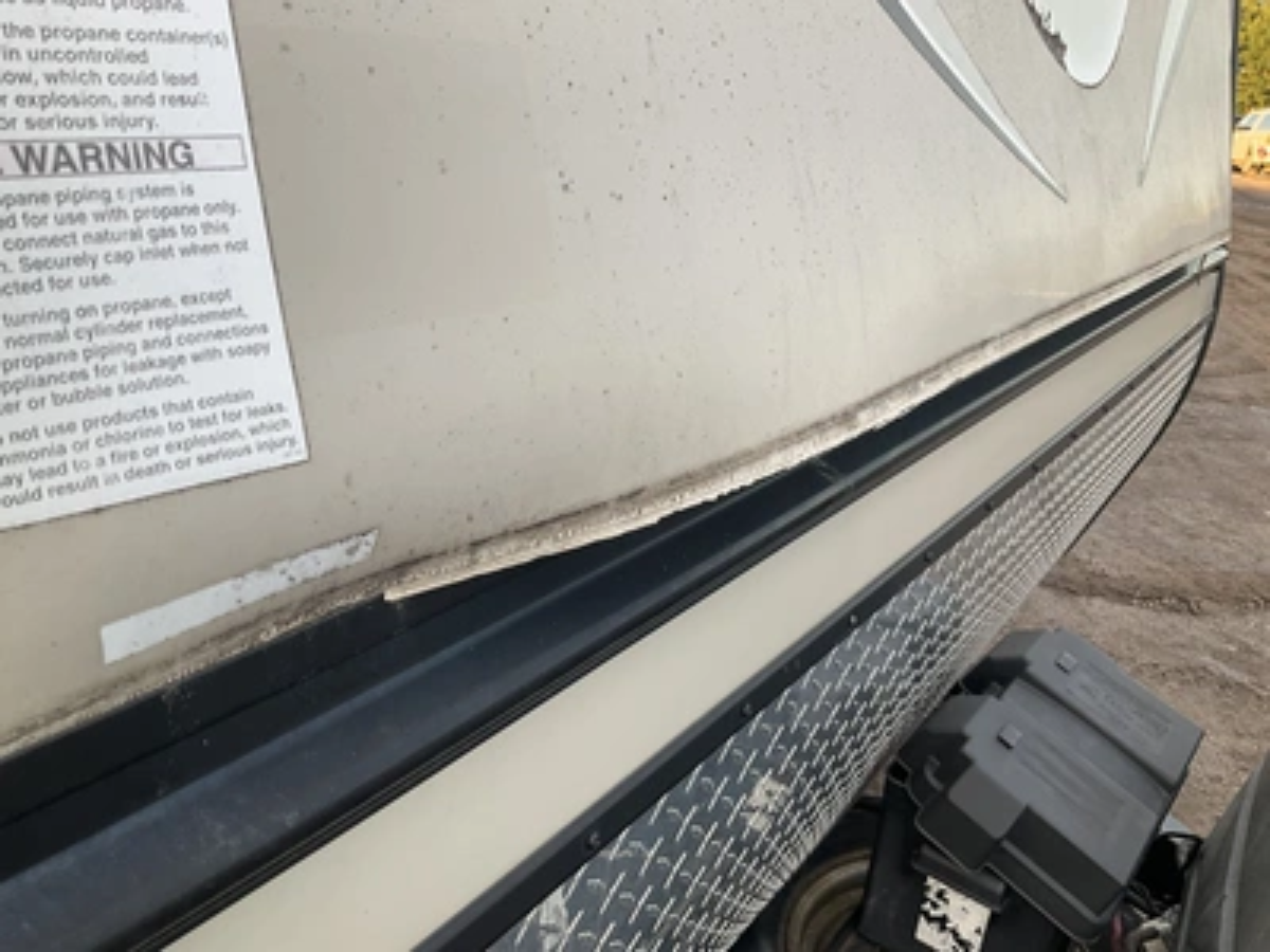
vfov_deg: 48.2
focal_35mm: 29
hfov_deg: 61.7
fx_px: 1064
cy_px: 476
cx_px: 635
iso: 25
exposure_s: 1/122
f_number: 1.8
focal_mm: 3
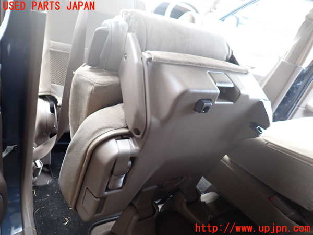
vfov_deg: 54.9
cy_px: 118
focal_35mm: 25
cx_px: 156
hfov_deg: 69.4
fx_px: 226
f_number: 2
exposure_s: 1/30
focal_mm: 4.5
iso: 200
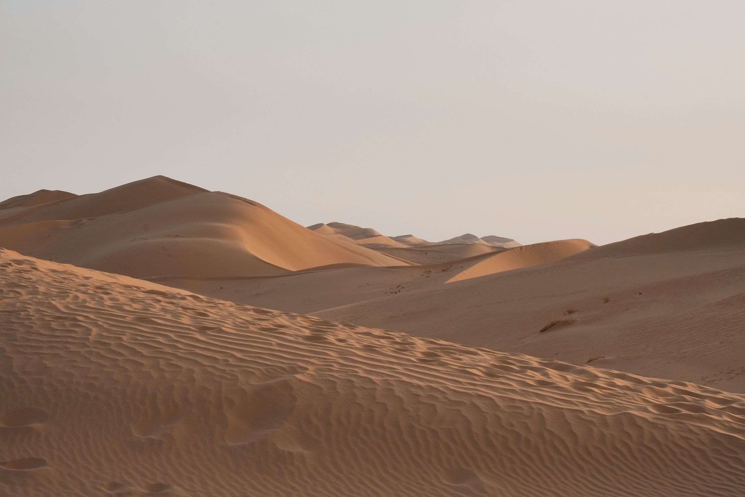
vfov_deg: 18.2
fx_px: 1552
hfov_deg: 27.0
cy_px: 248
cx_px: 372
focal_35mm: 75
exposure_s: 1/250
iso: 400
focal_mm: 50
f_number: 18
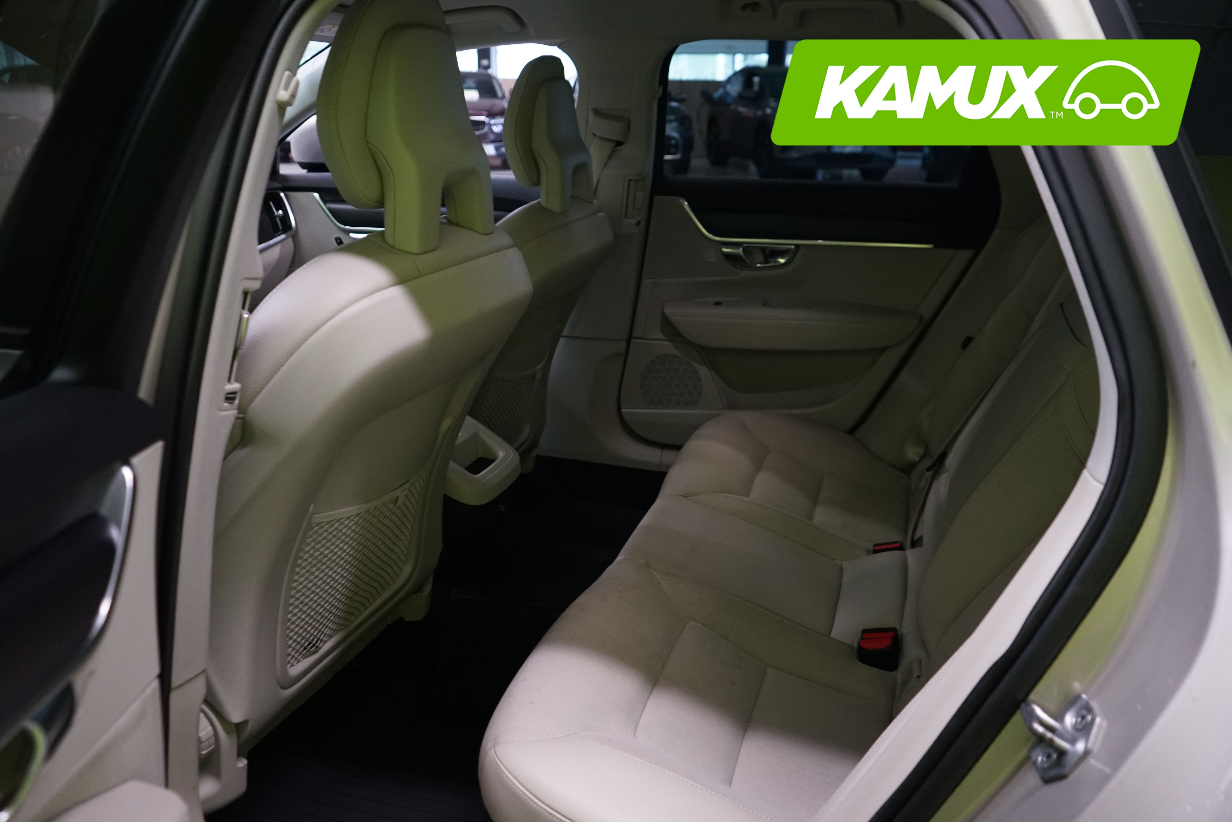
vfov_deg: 46.4
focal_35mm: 28
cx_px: 616
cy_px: 411
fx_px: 958
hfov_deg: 65.5
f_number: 4.5
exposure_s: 1/30
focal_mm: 28
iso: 2000
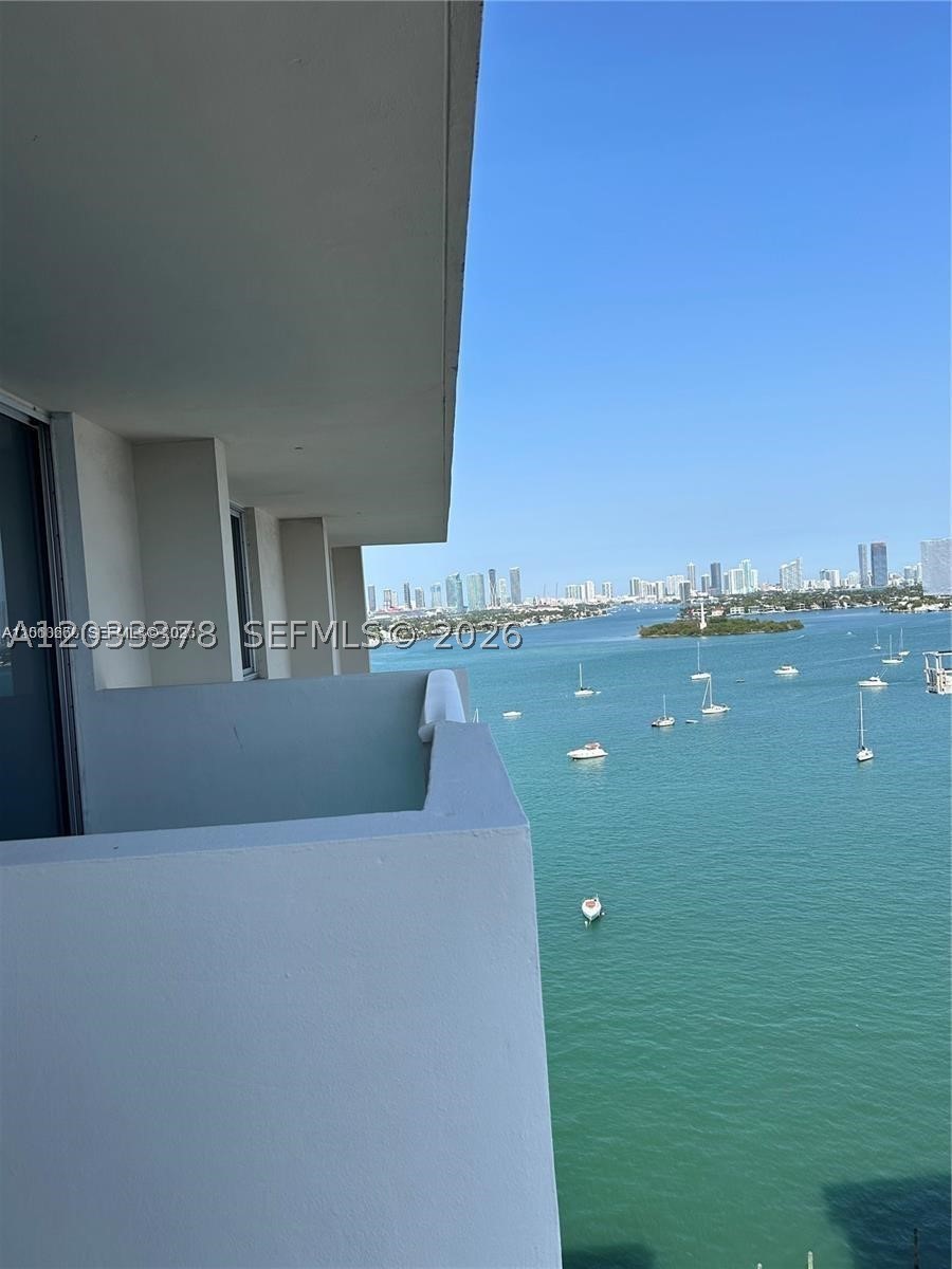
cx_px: 476
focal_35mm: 26
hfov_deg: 53.1
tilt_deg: -1.9
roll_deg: +4.4
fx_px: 953
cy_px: 634
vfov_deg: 67.3
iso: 50
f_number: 1.5
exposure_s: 1/3968
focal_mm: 5.7
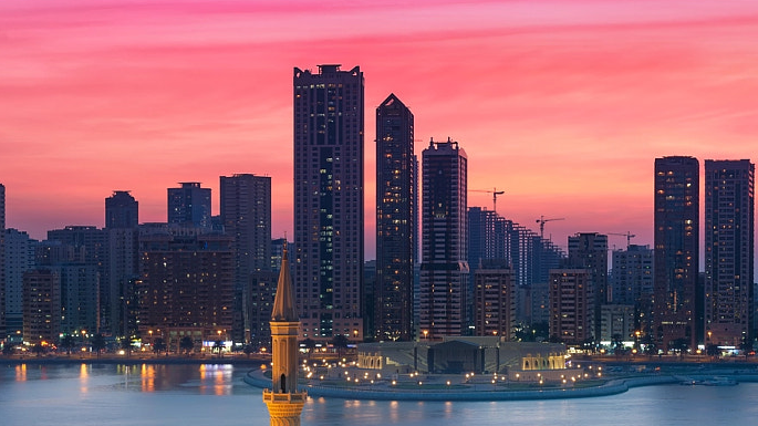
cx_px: 200
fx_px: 1969
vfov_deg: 12.3
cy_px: 389
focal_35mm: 98
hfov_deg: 21.6
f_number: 8
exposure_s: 5
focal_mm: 40
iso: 100
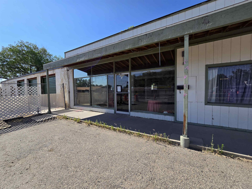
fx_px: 95
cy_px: 94
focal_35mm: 13
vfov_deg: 89.9
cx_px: 126
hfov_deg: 106.2
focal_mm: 2.2
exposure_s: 1/1951
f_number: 2.2
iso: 50
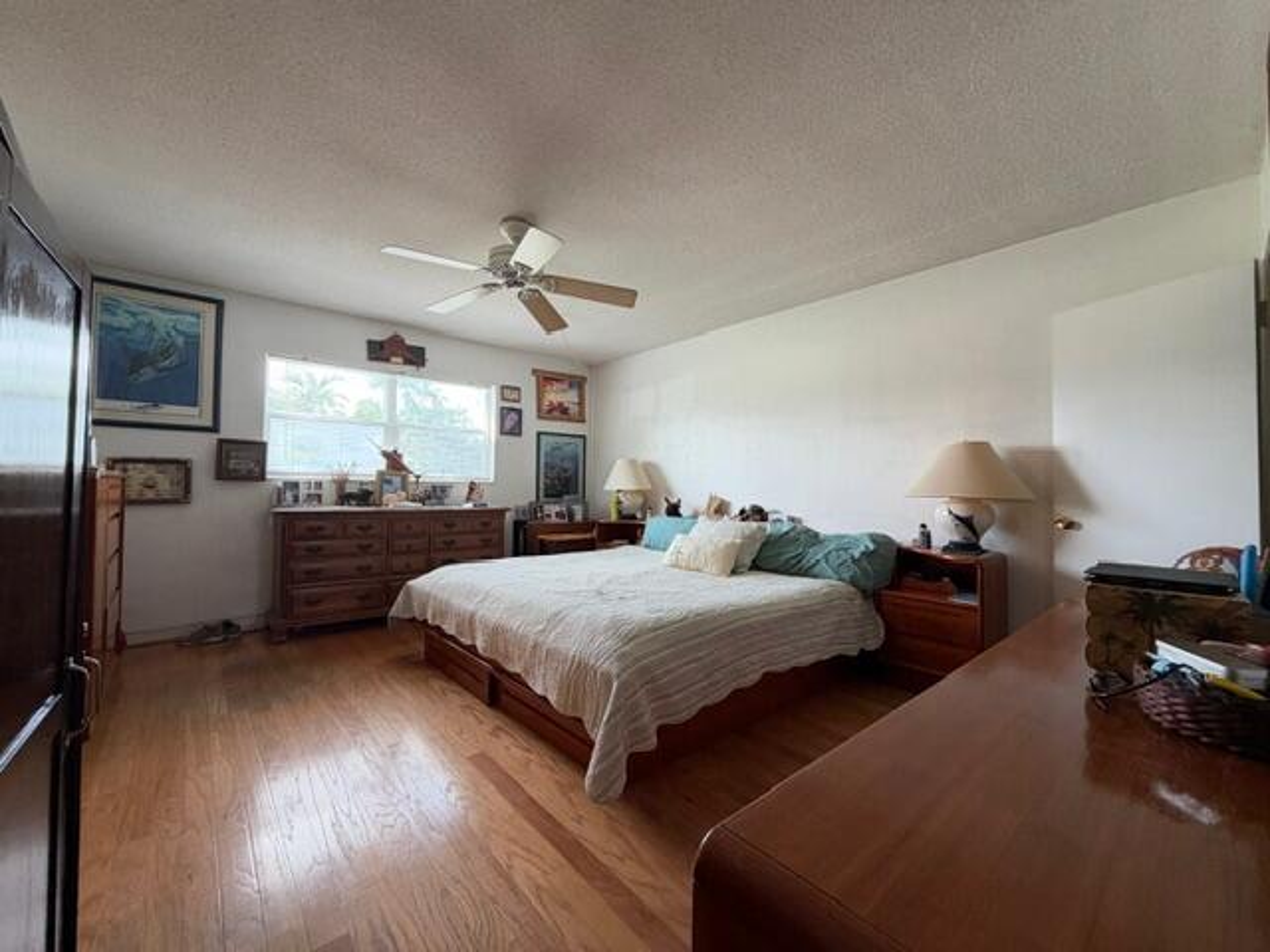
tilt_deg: +2.0
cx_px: 635
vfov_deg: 85.7
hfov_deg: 102.1
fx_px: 514
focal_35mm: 14
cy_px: 476
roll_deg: -0.5
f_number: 2.2
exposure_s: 1/121
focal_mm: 2.22
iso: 250
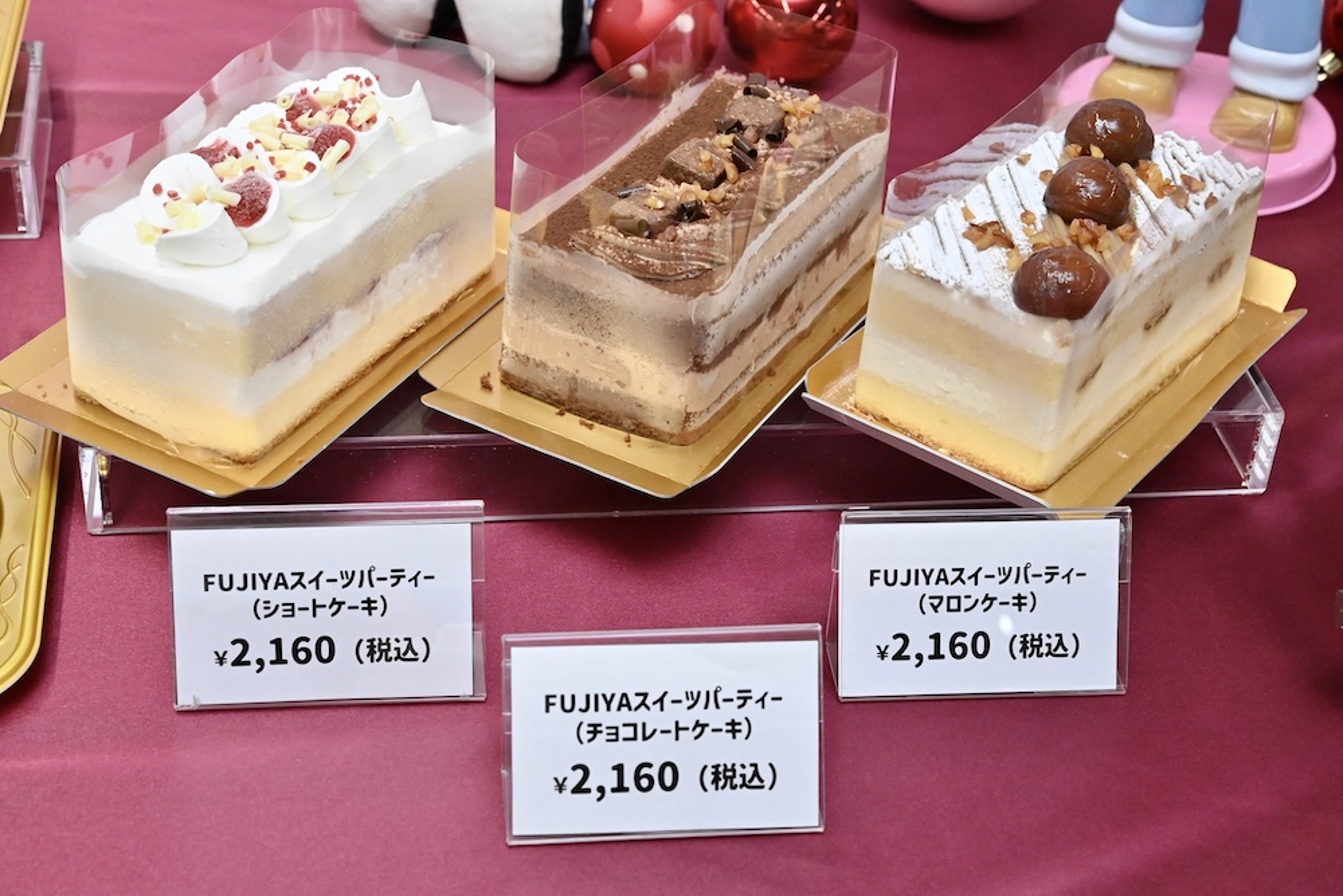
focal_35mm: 60
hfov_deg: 33.4
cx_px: 672
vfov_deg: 22.6
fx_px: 2239
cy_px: 448
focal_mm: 60
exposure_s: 1/250
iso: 6400
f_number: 11
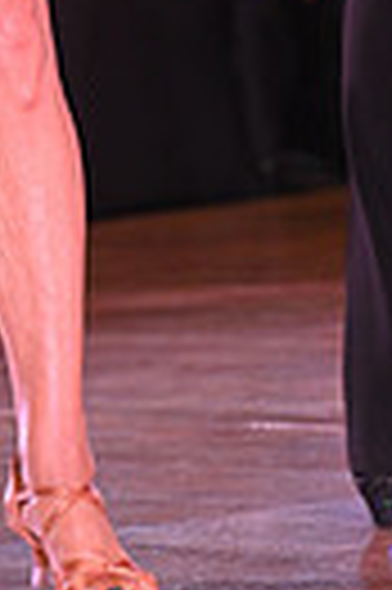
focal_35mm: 642
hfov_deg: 2.1
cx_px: 142
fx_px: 10513
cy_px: -491
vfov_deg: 3.2
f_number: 5.6
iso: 2000
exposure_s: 1/200
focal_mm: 145
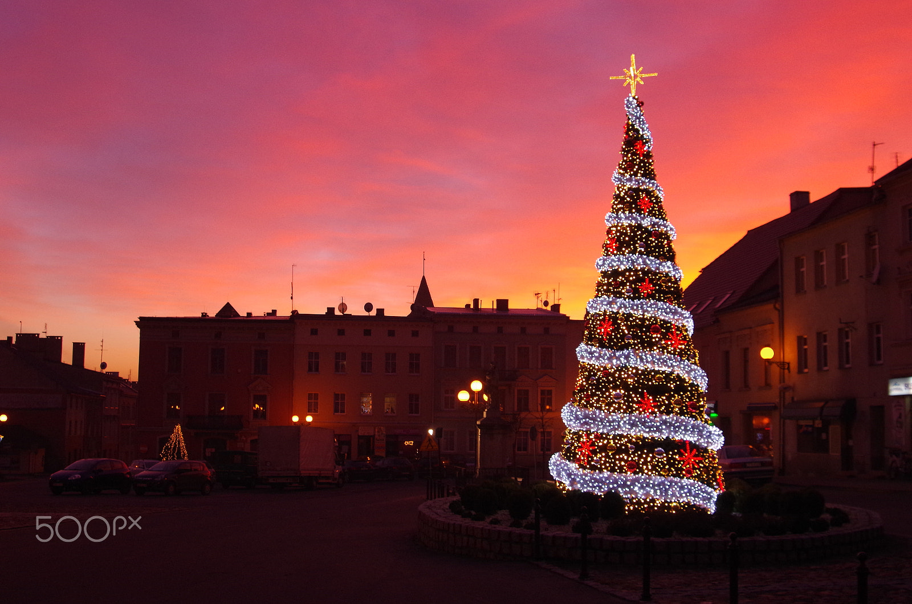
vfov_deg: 31.7
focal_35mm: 42
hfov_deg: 46.5
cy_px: 302
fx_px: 1062
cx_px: 456
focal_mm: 28
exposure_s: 1/50
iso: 800
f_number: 5.6
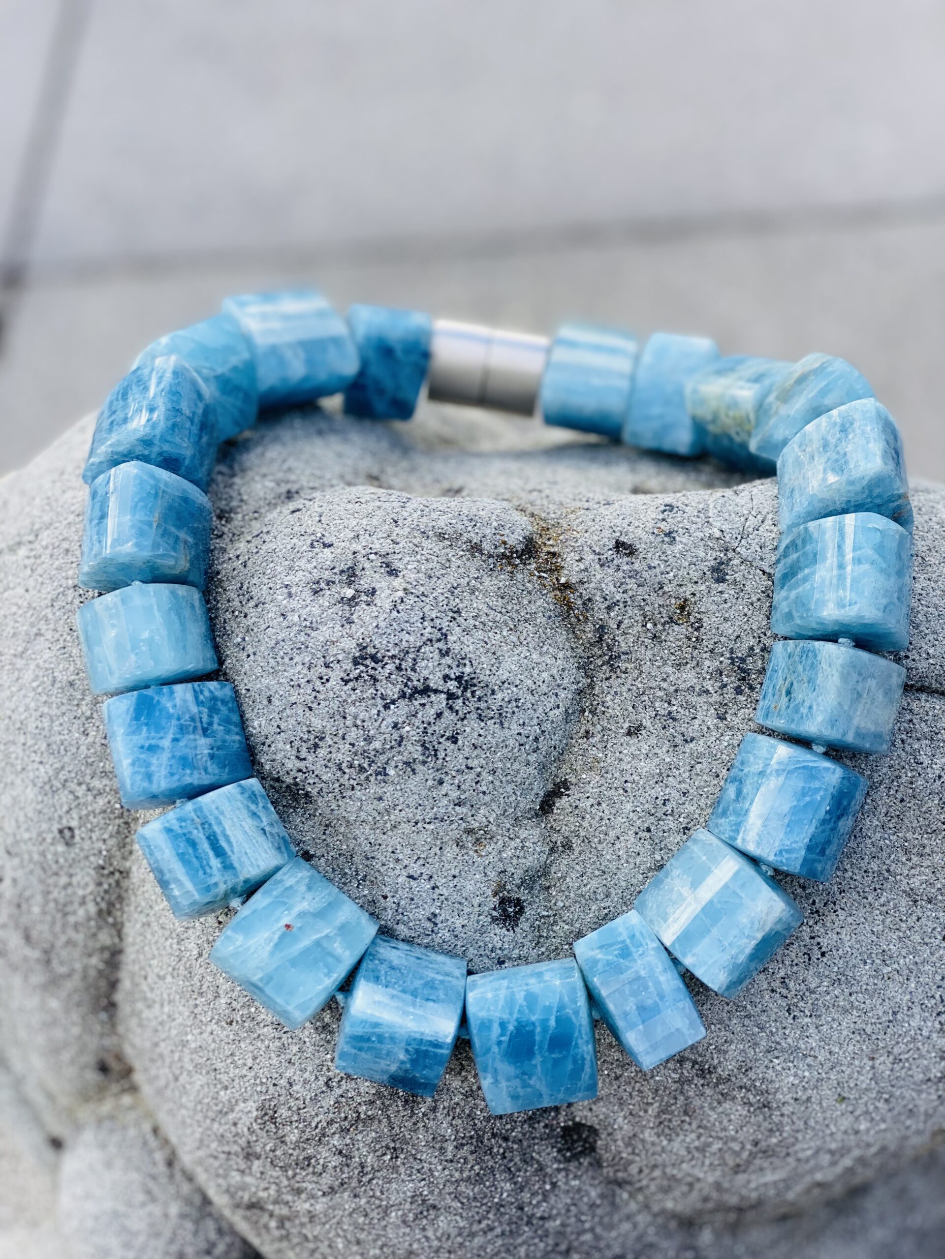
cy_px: 630
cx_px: 472
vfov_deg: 36.8
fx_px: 1893
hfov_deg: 28.0
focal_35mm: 52
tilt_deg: -52.0
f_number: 2
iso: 20
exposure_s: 1/335
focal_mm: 6
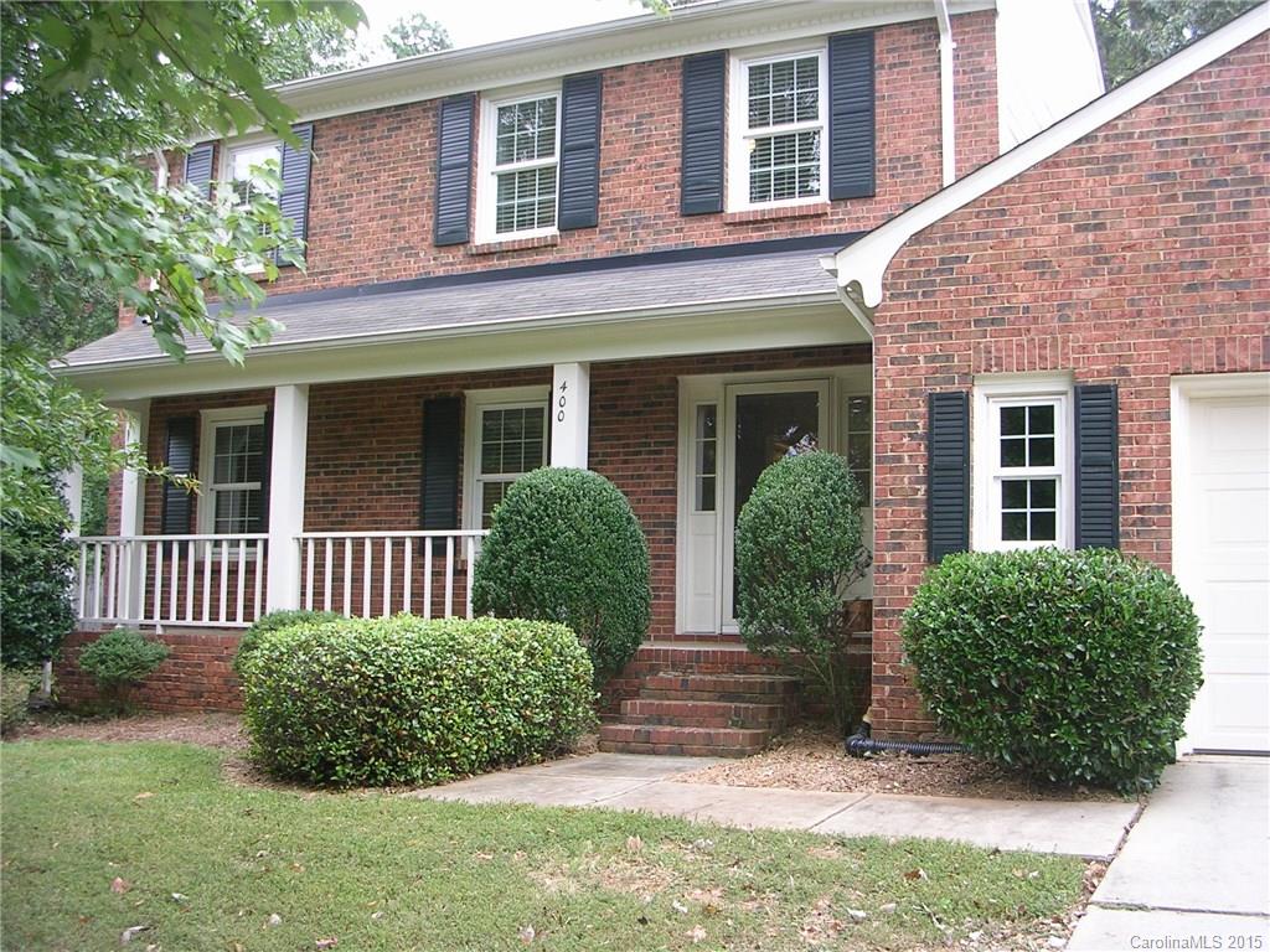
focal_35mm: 38
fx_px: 1394
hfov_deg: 49.0
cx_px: 635
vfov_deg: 37.7
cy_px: 476
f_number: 2.8
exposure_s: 1/63.4
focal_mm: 5.8
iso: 50
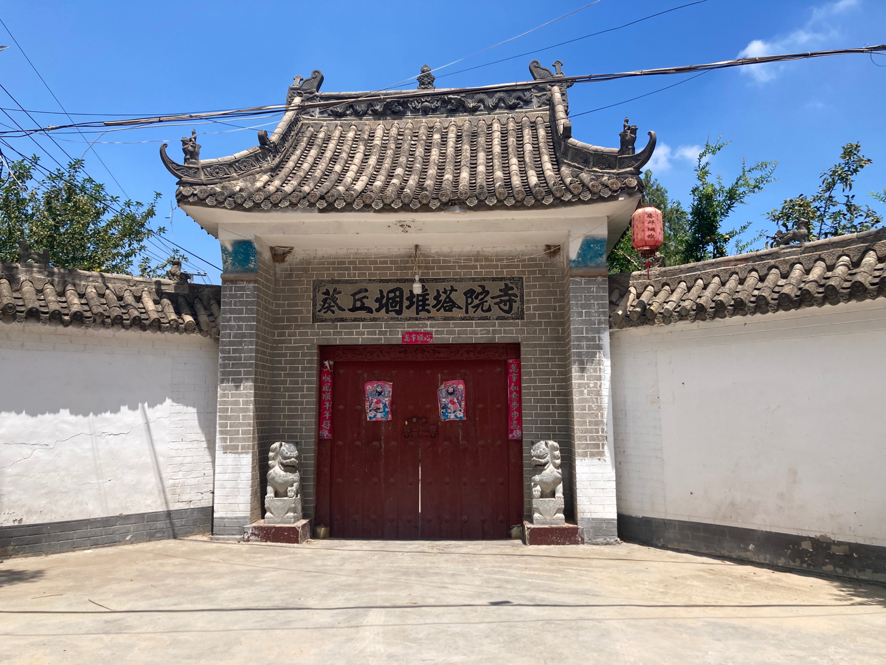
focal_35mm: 28
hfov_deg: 63.4
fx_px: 717
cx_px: 443
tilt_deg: +8.7
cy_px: 332
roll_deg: -1.1
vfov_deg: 49.7
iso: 20
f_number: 1.8
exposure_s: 1/2183
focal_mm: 3.99
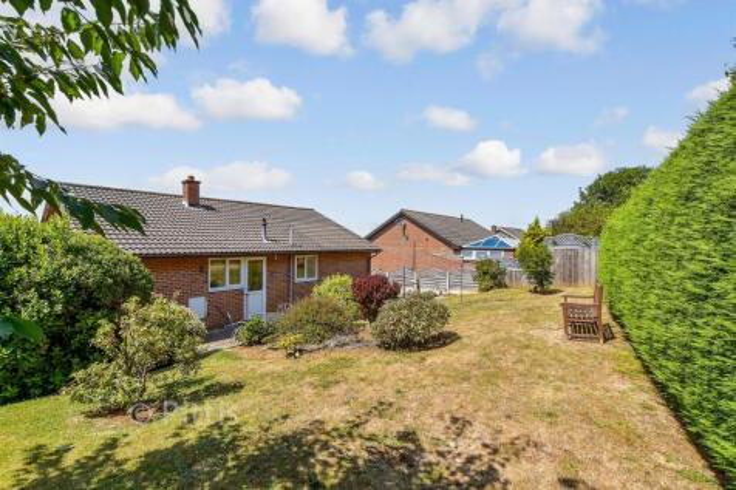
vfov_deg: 77.3
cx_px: 368
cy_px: 245
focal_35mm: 15
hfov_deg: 100.4
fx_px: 307
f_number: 8
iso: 160
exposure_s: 1/250
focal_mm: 10
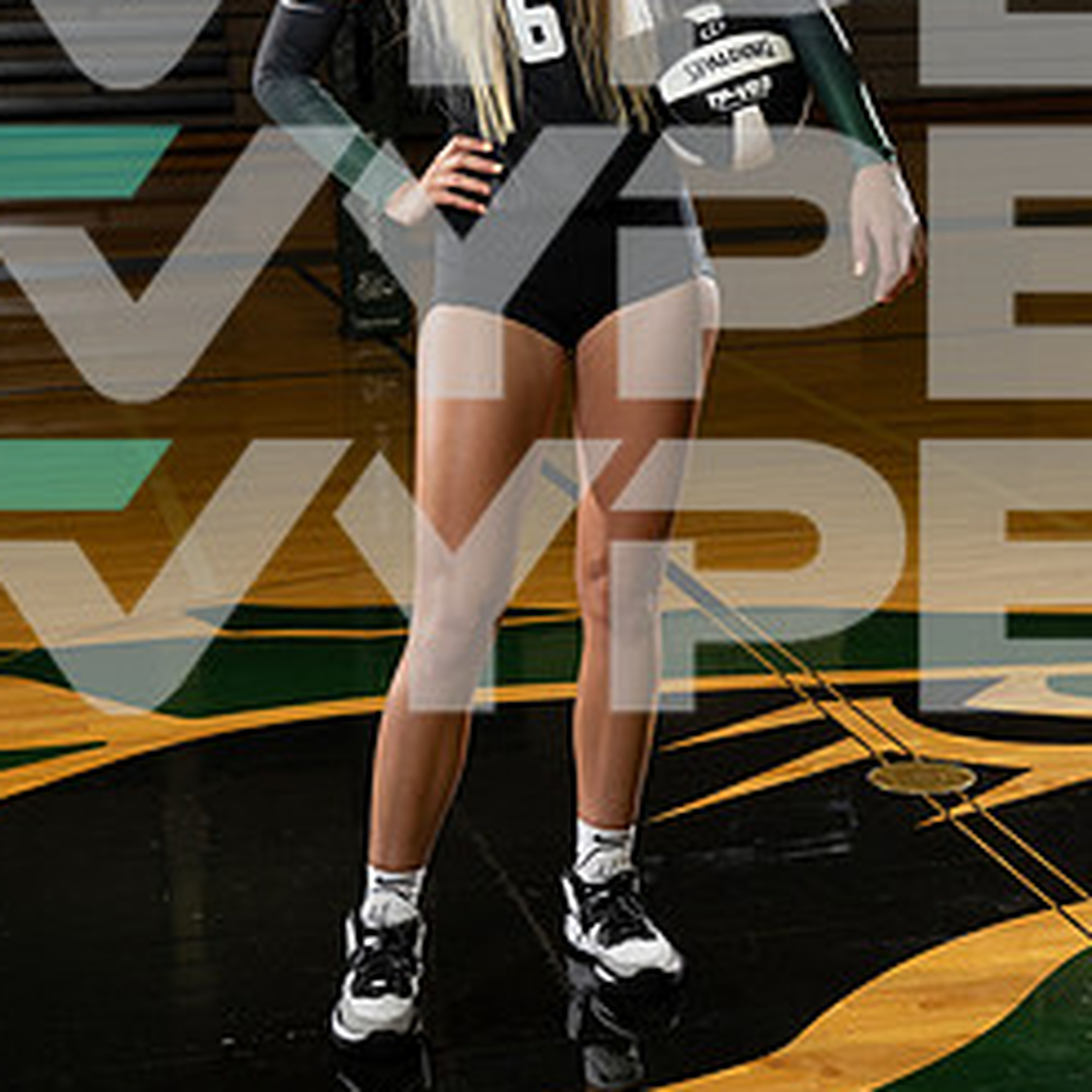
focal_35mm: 73
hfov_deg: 23.7
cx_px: 568
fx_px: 2605
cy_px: 266
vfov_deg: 23.4
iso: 800
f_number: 5.6
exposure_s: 1/250
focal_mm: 47
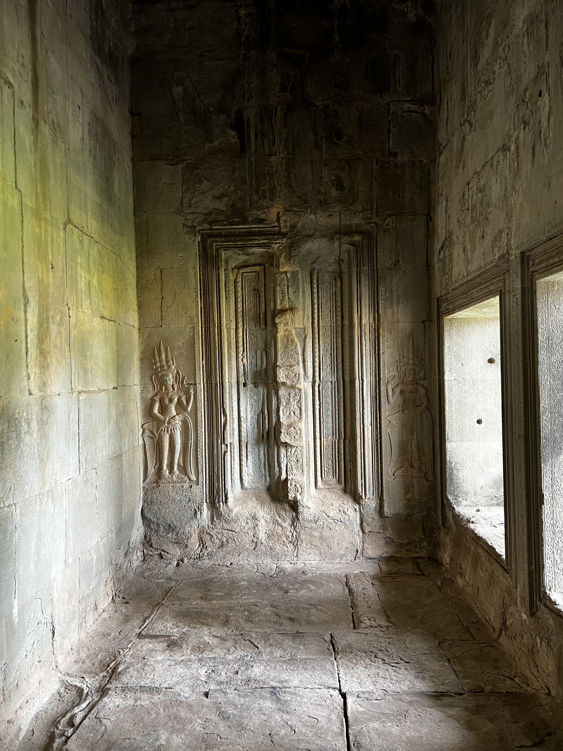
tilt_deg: +0.5
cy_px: 376
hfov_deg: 53.1
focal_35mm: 26
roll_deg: +1.8
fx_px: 564
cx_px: 282
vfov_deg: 67.3
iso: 250
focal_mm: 5.7
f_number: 1.5
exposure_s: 1/60
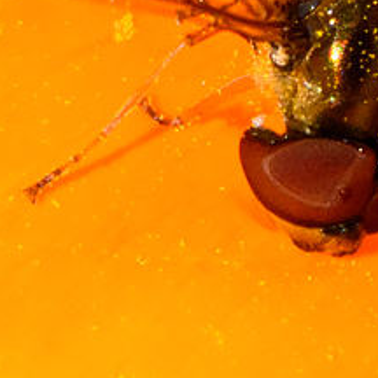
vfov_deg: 2.8
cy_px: -65
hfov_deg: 2.8
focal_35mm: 636
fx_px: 7857
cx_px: 317
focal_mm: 90
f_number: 14
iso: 400
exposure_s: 1/500
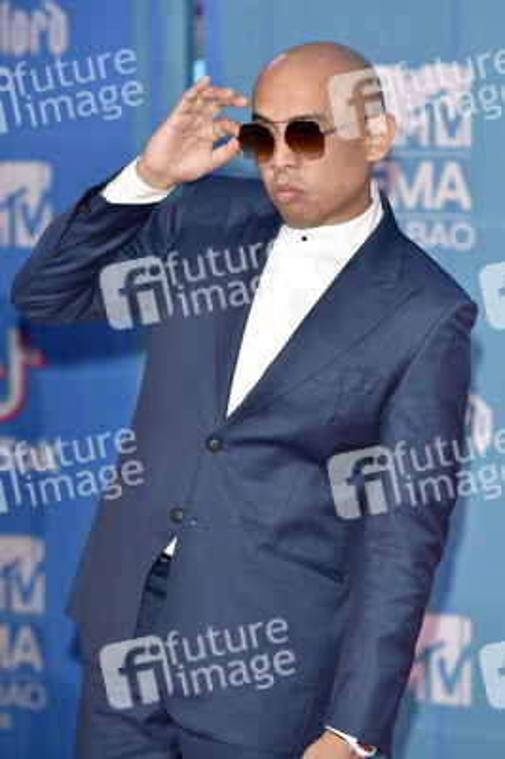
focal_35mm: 155
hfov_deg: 8.8
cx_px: 252
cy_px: 380
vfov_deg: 13.3
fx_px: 3267
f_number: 4.5
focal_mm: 155
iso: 2000
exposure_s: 1/250
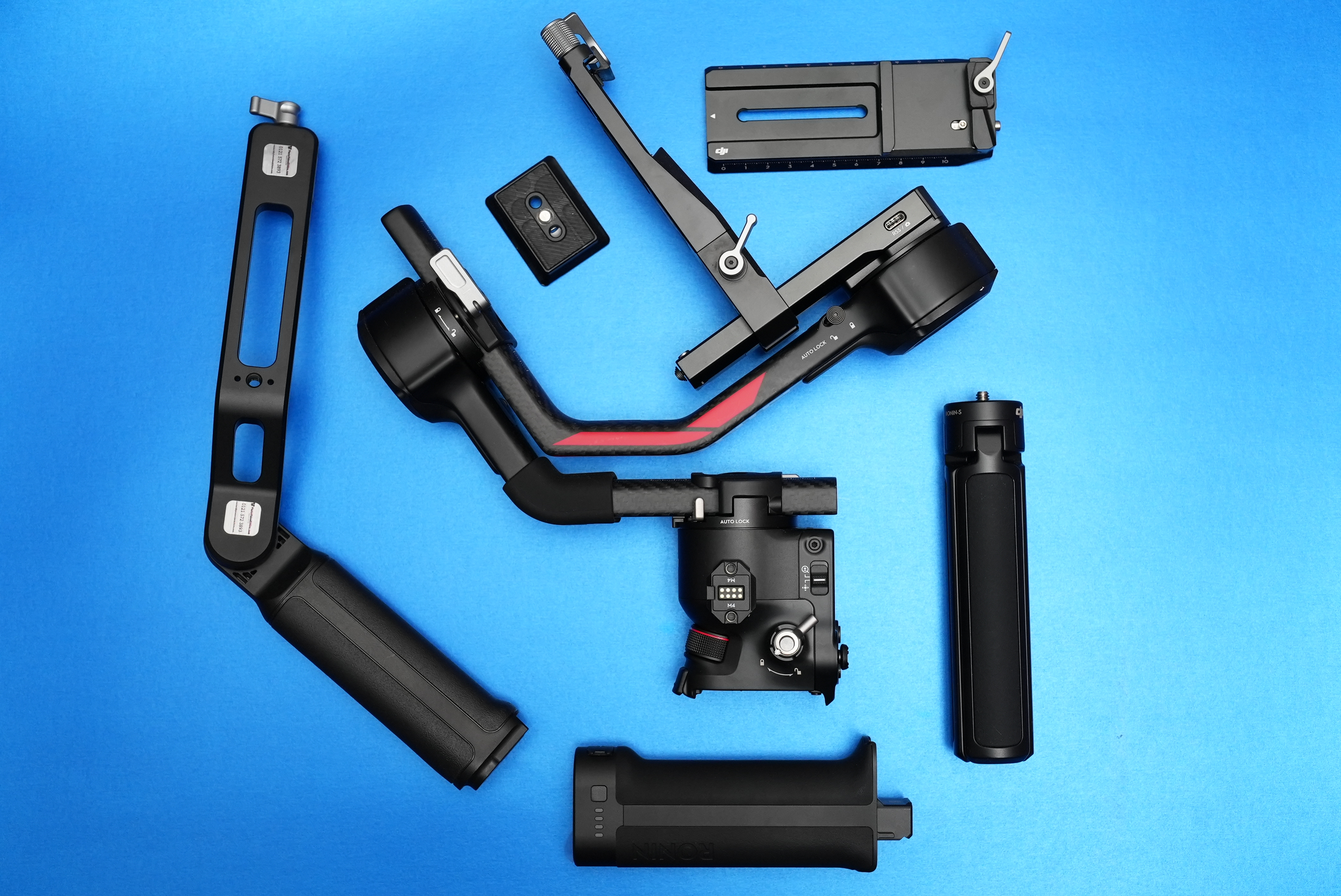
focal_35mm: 50
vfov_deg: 27.0
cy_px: 448
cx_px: 670
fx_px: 1863
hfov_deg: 39.6
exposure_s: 1/100
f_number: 5
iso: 2500
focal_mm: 50
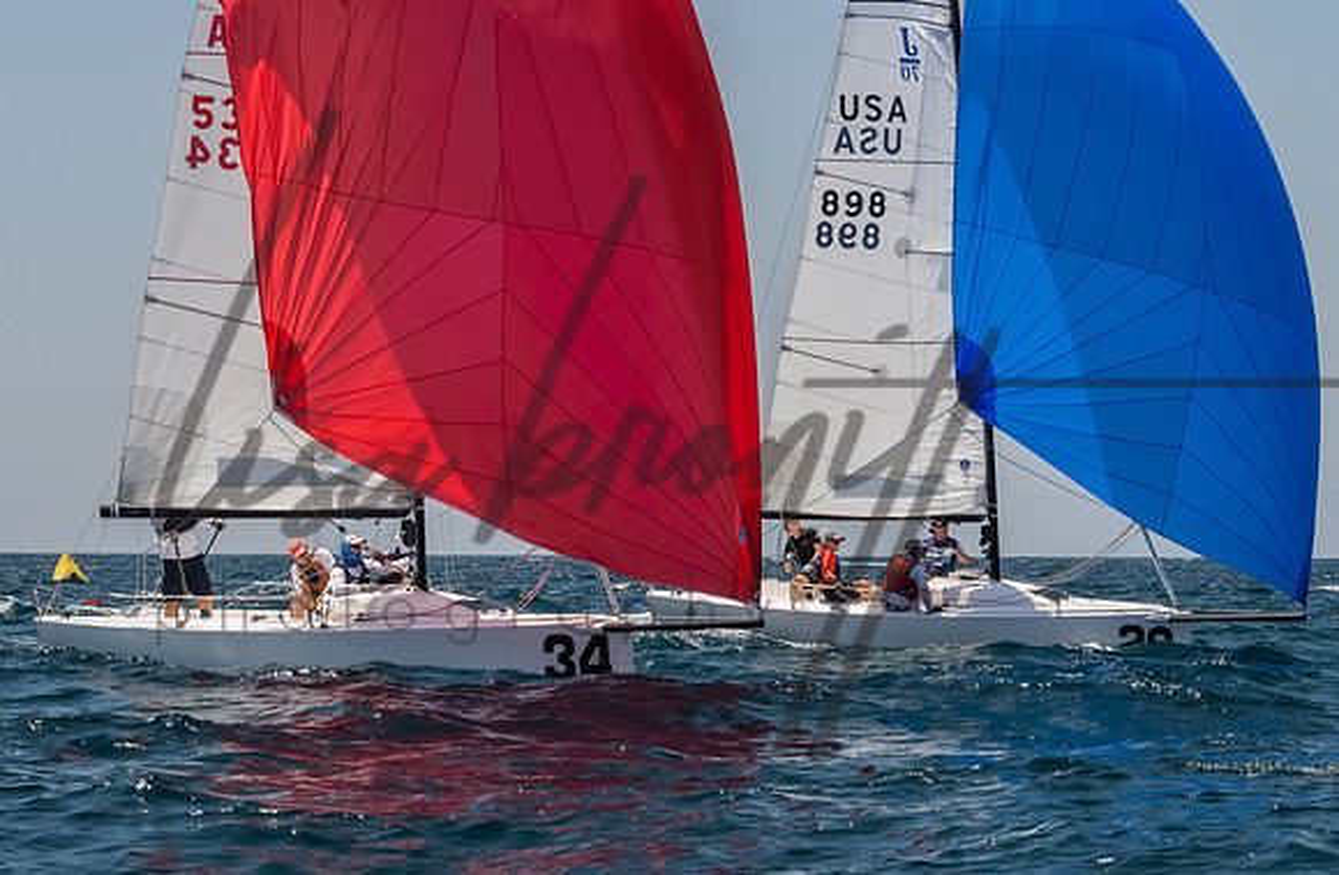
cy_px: 217
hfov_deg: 16.2
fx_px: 4718
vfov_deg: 10.6
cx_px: 624
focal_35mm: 128
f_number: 9
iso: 640
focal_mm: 71
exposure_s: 1/640
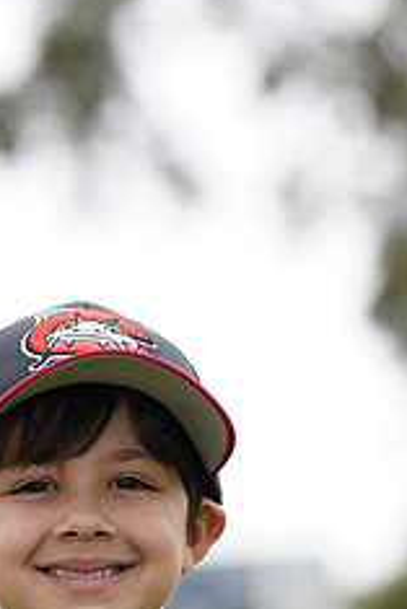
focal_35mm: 472
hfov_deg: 2.9
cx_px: 165
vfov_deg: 4.4
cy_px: 715
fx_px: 7992
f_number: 5.6
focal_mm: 191
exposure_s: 1/250
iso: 100
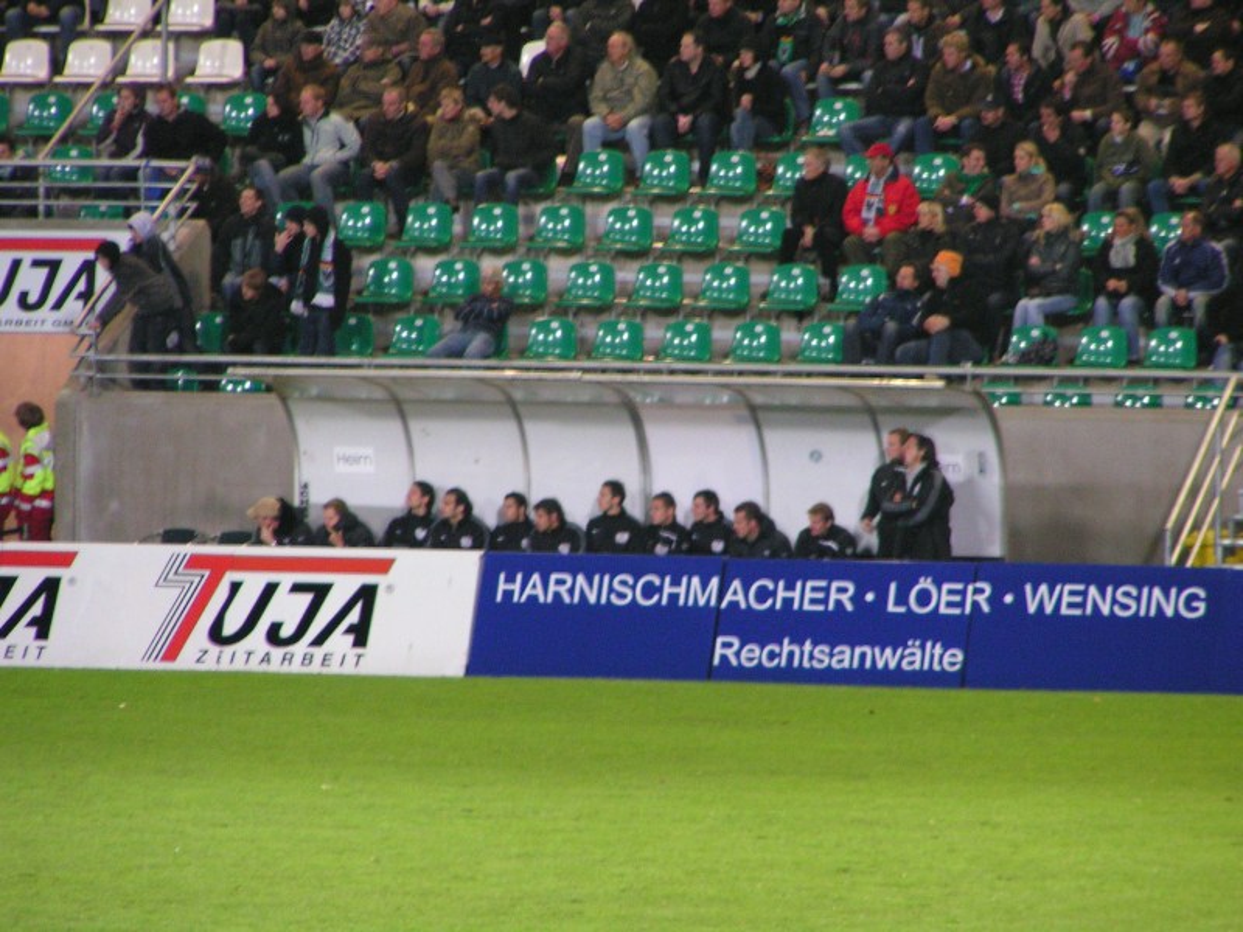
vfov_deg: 3.9
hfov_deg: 5.2
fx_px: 13645
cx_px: 622
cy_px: 466
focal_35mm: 380
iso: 200
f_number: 3.5
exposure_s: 1/25
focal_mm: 58
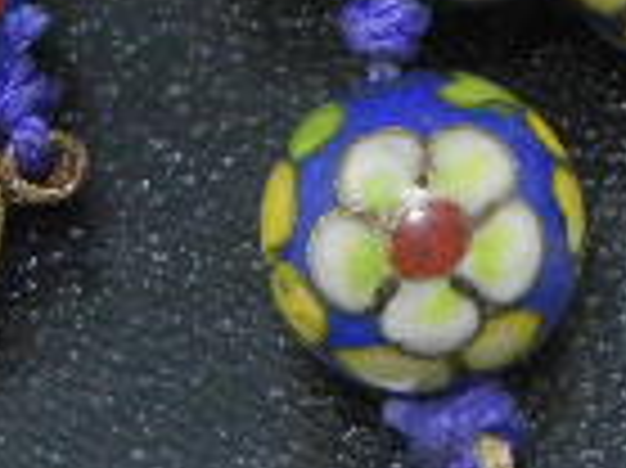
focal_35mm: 207
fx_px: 3740
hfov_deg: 9.5
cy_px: -360
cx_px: 617
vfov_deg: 7.0
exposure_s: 1/30
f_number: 7.6
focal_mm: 8.1
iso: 800
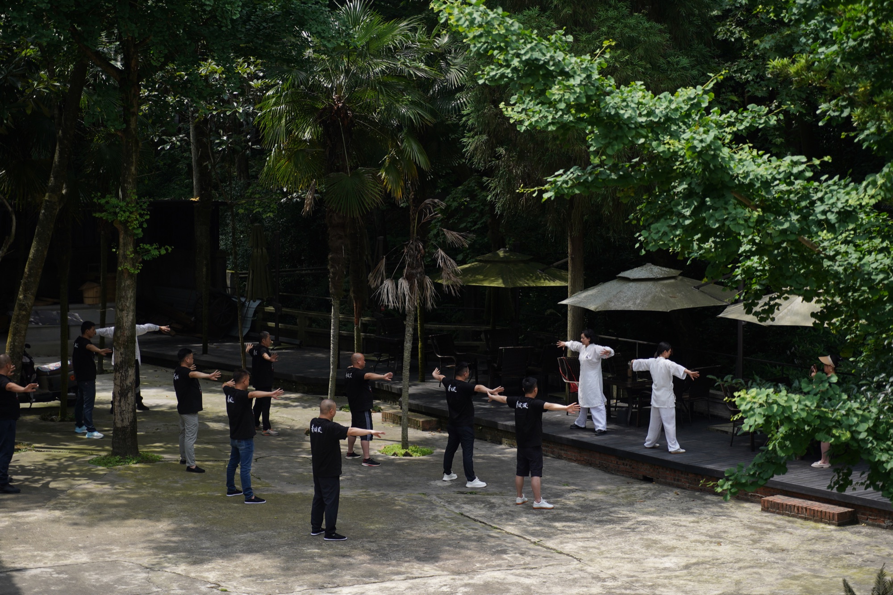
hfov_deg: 28.8
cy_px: 298
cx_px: 446
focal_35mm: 70
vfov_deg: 19.5
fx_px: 1736
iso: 100
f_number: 4
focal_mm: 70
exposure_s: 1/640
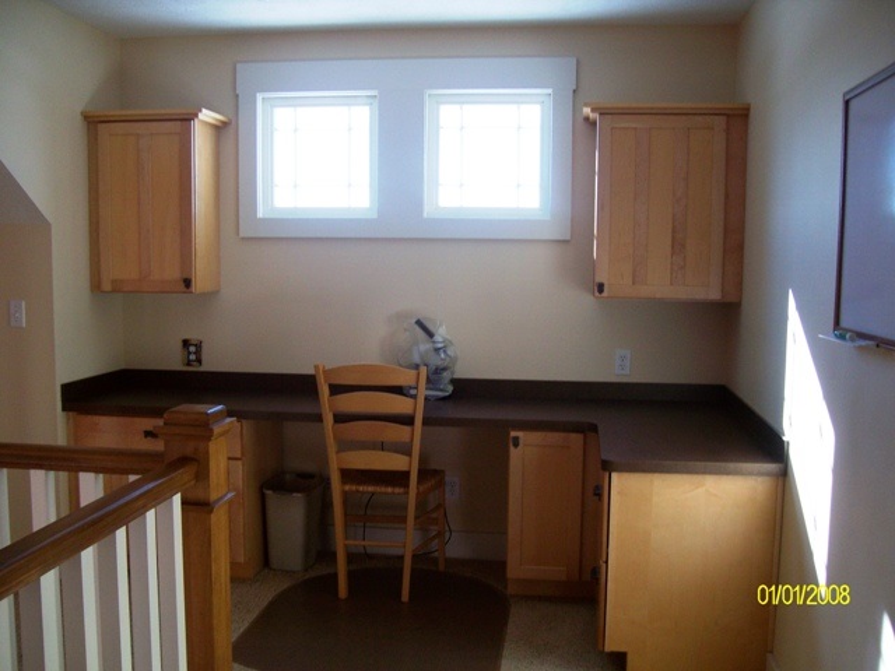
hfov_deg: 52.6
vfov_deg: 40.7
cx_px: 448
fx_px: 905
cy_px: 336
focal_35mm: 35
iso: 80
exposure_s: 1/98.9
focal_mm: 5.8
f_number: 2.8
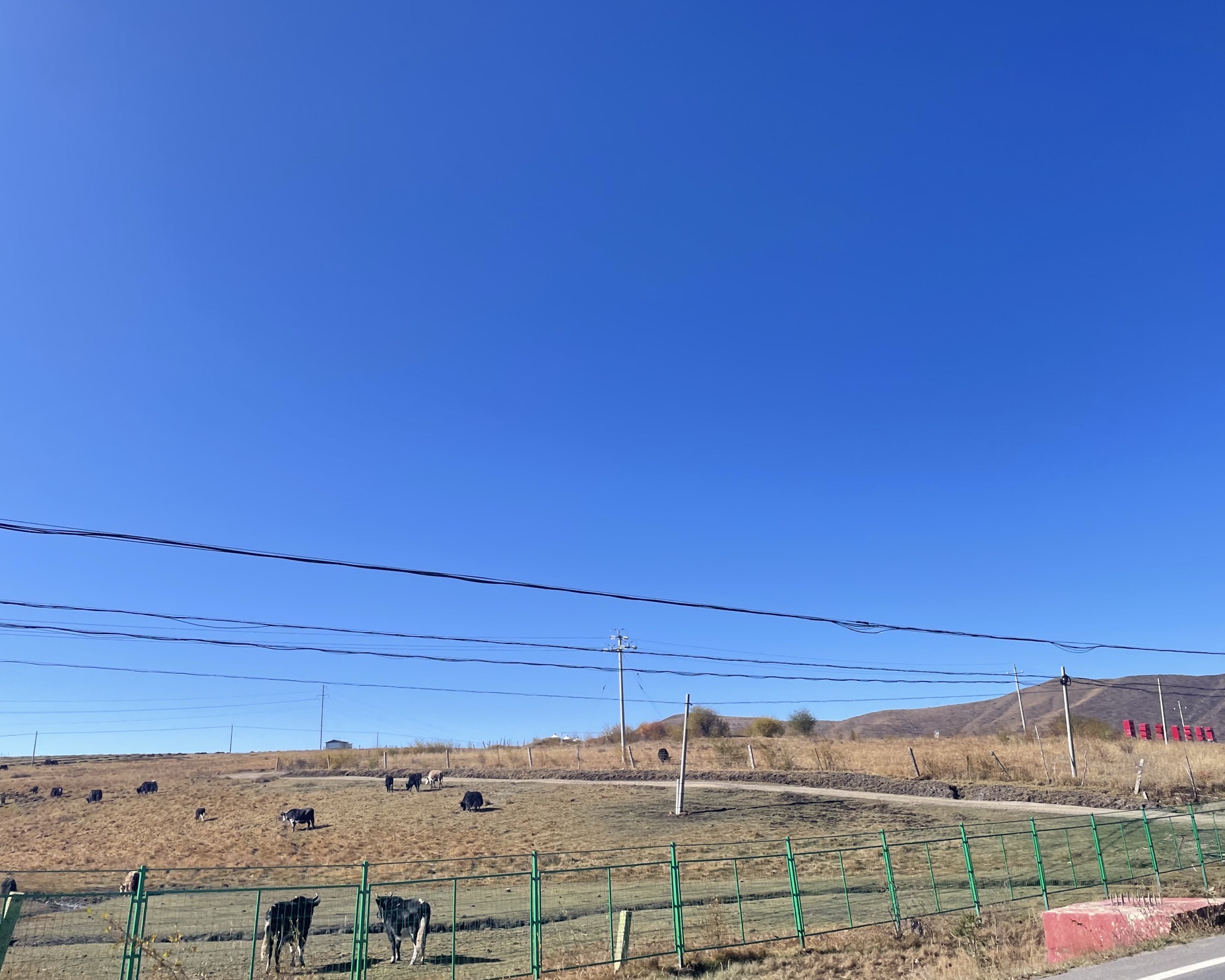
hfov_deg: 62.2
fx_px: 1015
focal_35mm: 28
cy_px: 490
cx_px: 603
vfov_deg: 51.5
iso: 32
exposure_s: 1/1553
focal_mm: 4.2
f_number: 1.6
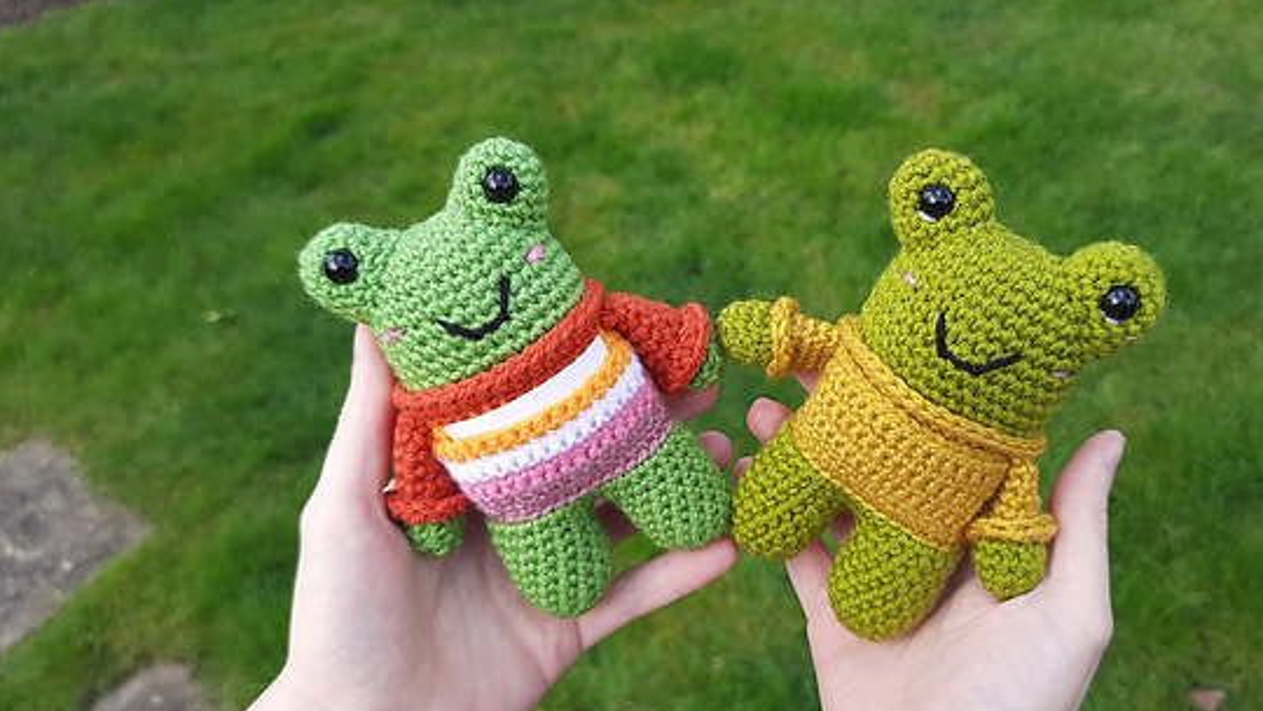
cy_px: 346
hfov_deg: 62.5
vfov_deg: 37.8
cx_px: 688
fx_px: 1038
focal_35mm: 31
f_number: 1.8
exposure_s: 1/125
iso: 20
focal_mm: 5.23
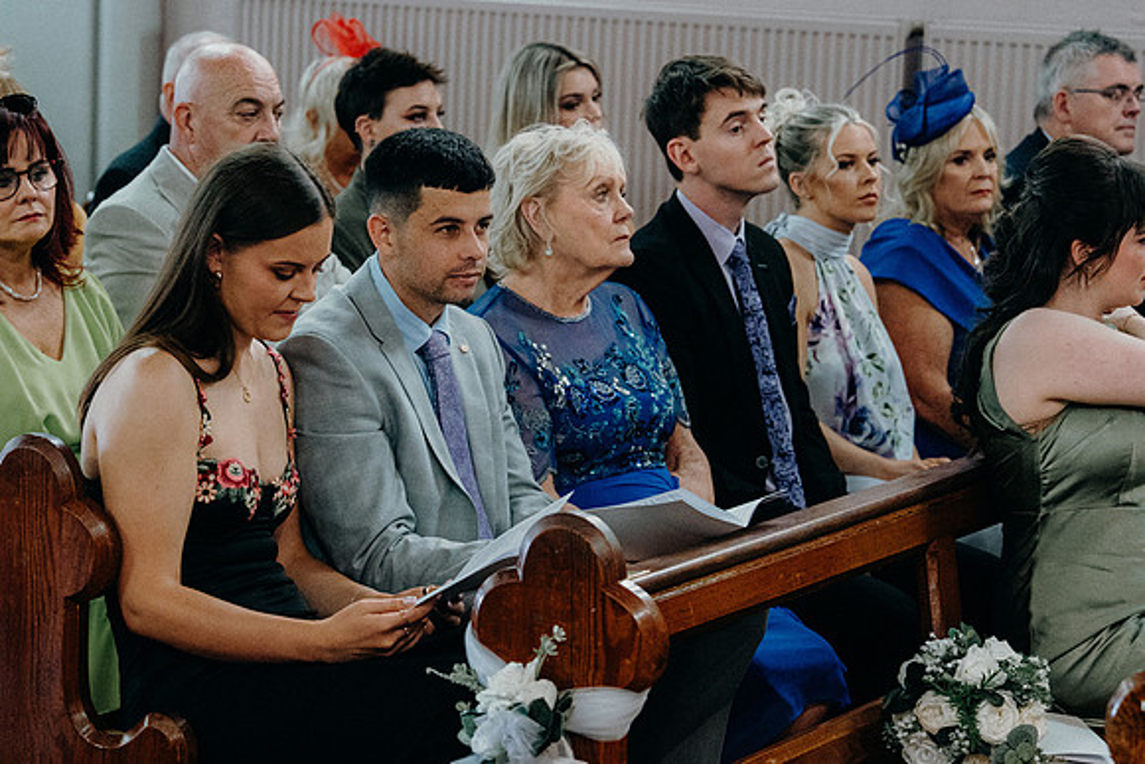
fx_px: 3340
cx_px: 572
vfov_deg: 13.0
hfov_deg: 19.5
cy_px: 382
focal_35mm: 105
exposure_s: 1/160
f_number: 3.5
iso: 5000
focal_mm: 70
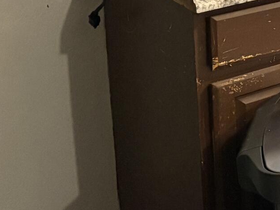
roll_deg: -0.2
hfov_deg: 12.5
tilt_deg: -6.9
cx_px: 666
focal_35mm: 124
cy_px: -194
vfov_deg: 11.0
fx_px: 1003
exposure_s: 1/60
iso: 400
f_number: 1.6
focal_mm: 5.96
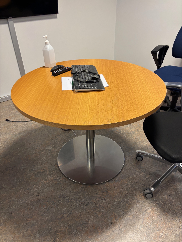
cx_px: 91
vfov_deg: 67.3
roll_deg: -2.3
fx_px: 182
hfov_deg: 53.1
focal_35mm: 26
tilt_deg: -32.5
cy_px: 121
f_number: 1.6
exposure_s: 1/50
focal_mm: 5.96
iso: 160
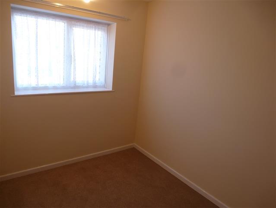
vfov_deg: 56.9
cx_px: 138
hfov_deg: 71.6
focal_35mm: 24
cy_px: 104
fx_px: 191
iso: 160
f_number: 3.3
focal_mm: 4.3
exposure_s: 1/60
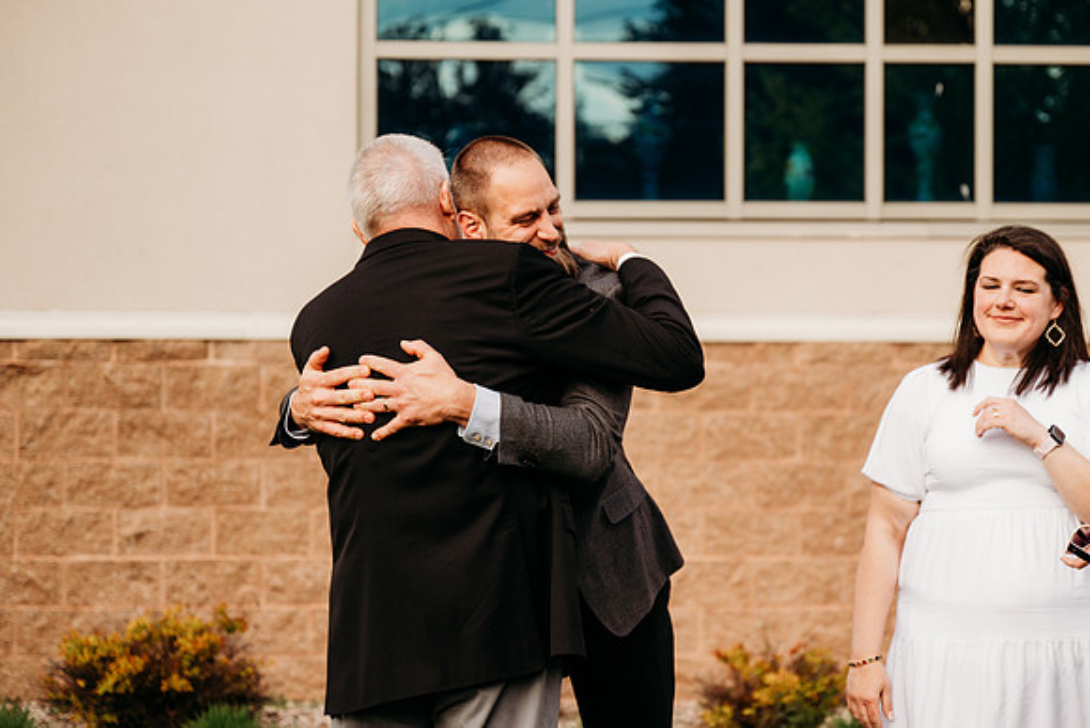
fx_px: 2790
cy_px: 380
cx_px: 647
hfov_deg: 22.1
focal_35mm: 92
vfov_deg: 14.9
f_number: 2.8
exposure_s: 1/1600
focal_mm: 70
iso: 200
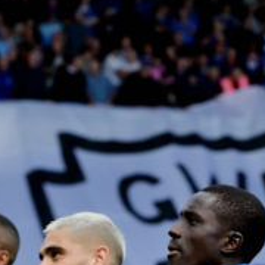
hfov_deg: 4.5
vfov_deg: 4.5
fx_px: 3378
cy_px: 311
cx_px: 287
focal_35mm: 390
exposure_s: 1/1600
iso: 500
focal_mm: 110
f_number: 5.6
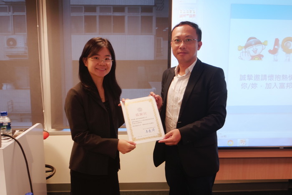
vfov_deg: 36.0
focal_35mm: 37
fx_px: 300
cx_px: 146
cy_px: 98
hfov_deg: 51.9
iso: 400
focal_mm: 14
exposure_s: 1/20
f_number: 4
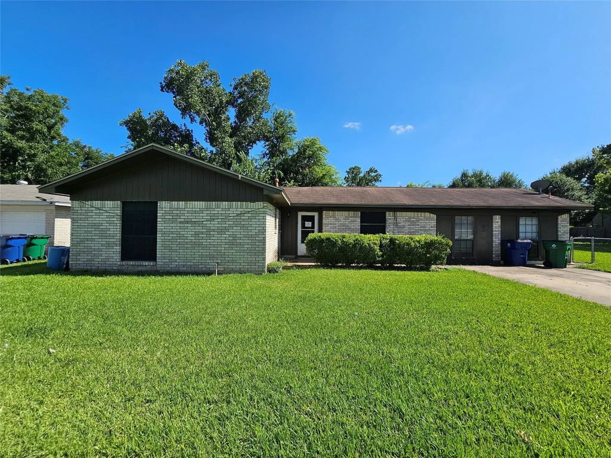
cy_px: 229
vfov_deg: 89.9
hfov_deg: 106.2
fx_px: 229
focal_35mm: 13
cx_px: 306
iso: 50
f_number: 2.2
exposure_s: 1/2327
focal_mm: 2.2
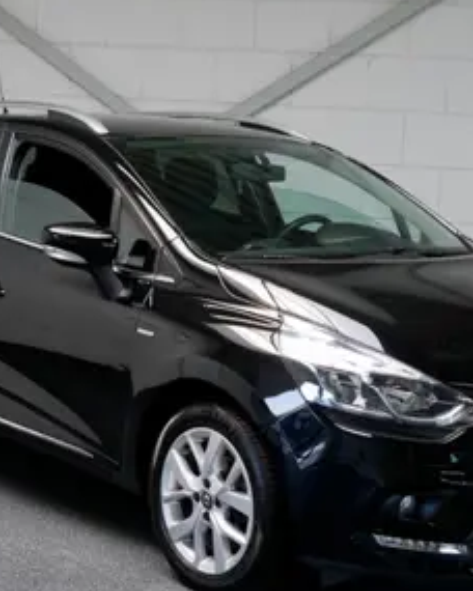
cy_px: 288
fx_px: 1207
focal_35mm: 69
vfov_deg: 27.5
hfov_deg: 22.2
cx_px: 268
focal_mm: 21
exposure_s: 1/60
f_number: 4
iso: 200
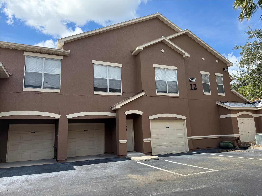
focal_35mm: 24
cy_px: 98
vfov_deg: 56.8
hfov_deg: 71.6
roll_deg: +1.7
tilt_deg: +10.9
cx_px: 131
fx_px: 182
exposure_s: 1/3425
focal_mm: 6.76
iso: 100
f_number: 1.78
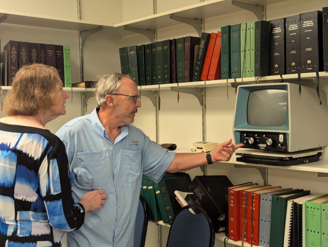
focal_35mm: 48
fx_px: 455
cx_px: 164
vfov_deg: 30.3
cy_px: 124
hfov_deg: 39.6
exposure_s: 1/120
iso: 324
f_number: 1.85
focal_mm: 6.81
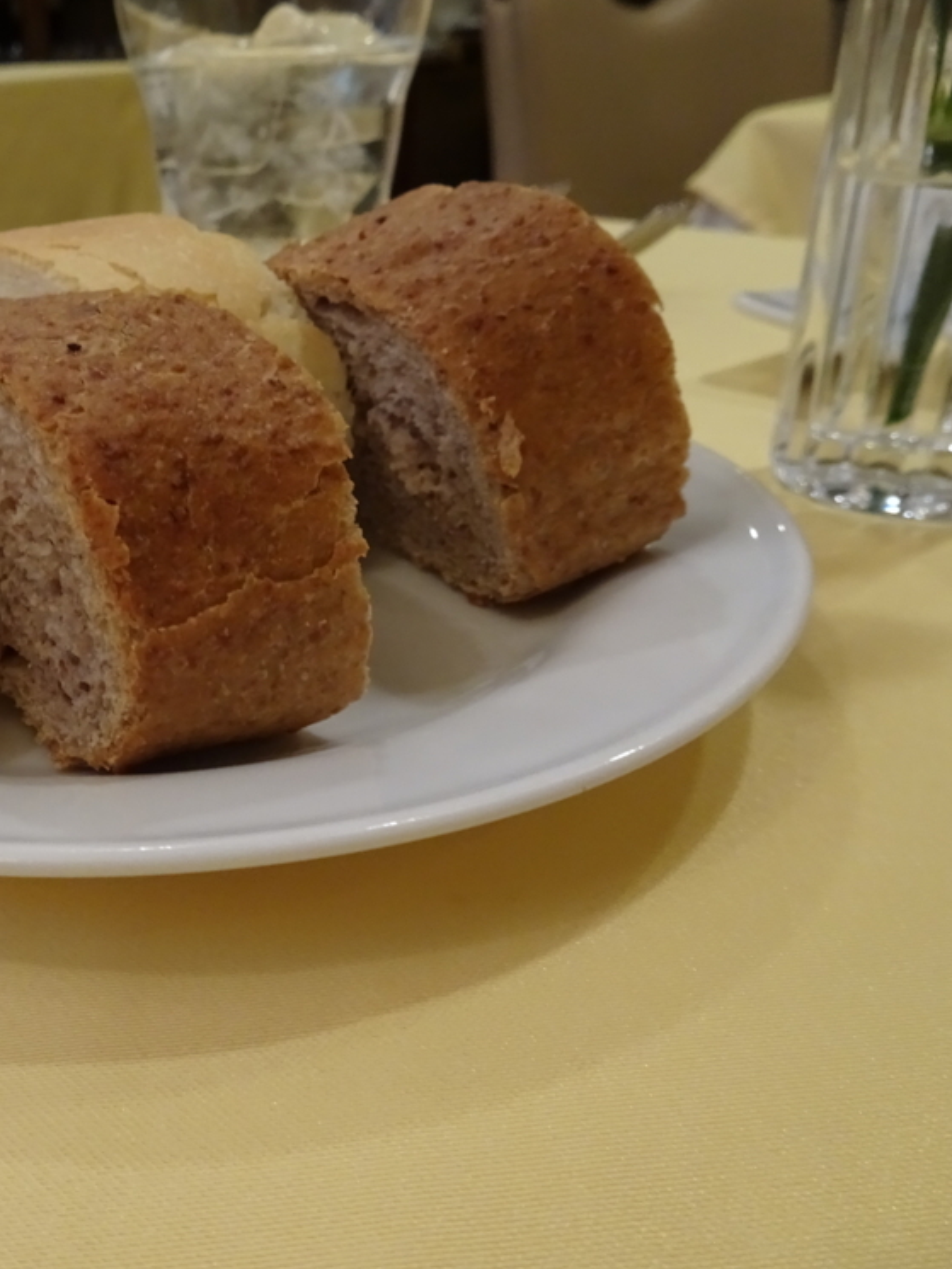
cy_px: 632
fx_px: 1210
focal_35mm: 33
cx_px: 85
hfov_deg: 39.7
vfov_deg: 55.3
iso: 400
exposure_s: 1/30
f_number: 3.5
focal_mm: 4.1
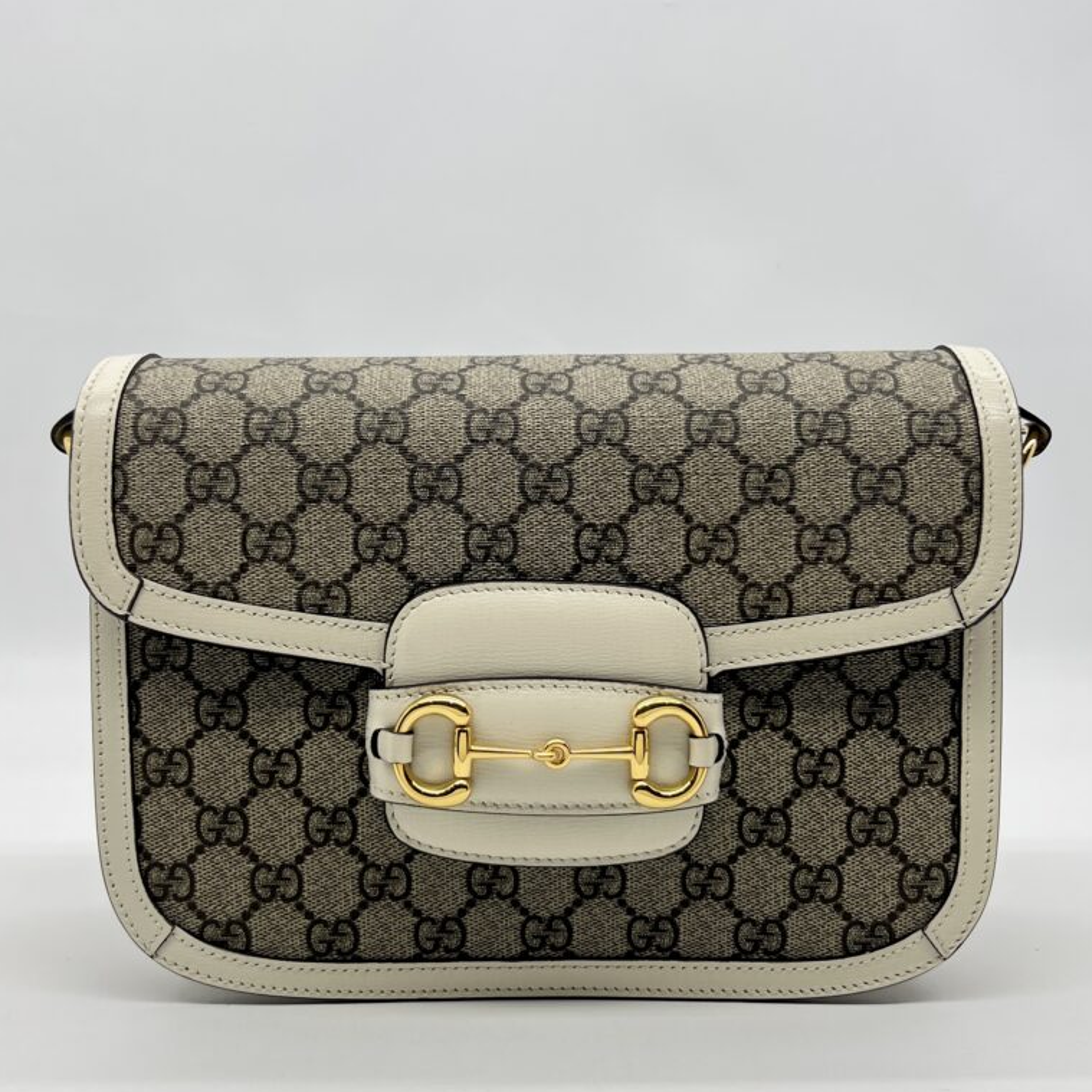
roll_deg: -0.3
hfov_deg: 52.5
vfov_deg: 52.1
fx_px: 1106
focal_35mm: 31
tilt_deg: -7.4
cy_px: 663
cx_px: 547
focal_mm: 5.7
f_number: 1.5
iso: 32
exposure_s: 1/143
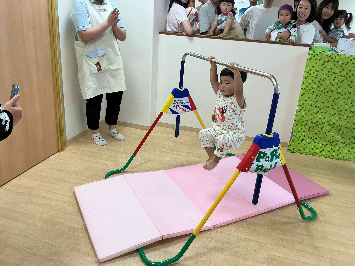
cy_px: 133
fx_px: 297
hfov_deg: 61.7
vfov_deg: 48.2
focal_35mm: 29
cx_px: 178
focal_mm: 3
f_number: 1.8
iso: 20
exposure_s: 1/100
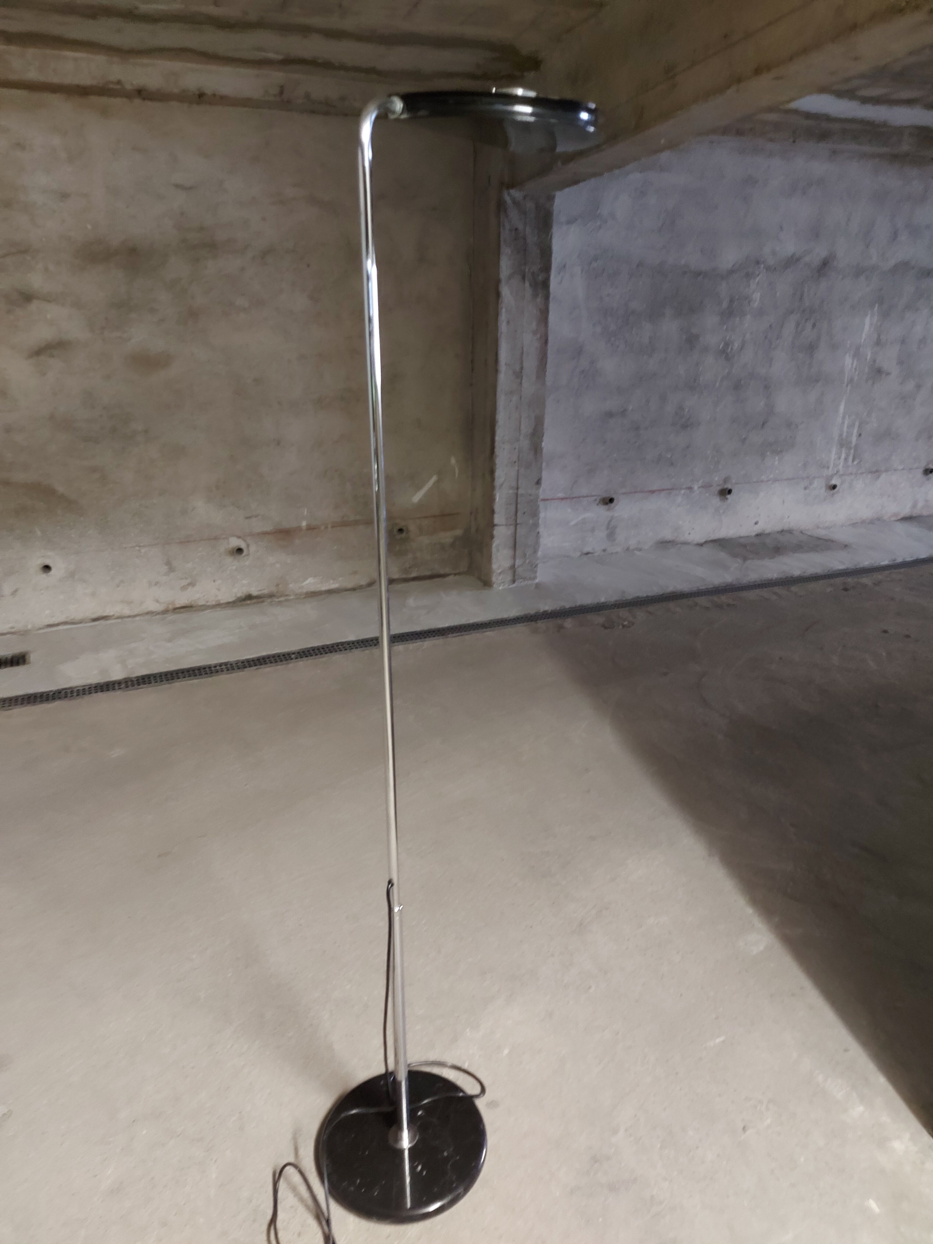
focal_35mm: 24
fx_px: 862
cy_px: 622
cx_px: 466
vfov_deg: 71.6
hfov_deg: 56.8
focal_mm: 5.23
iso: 640
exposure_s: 1/33
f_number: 1.8
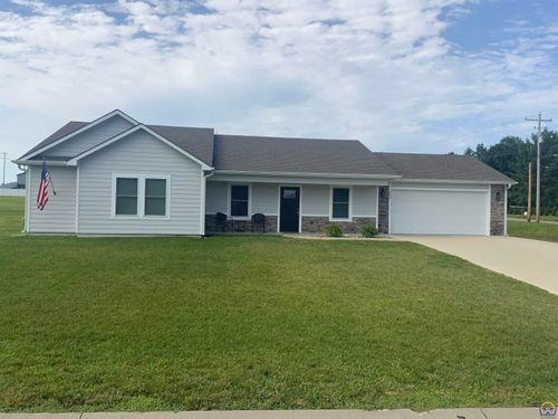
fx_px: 467
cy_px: 210
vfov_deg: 48.2
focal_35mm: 29
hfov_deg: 61.7
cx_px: 279
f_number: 1.8
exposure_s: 1/2538
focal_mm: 3
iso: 16
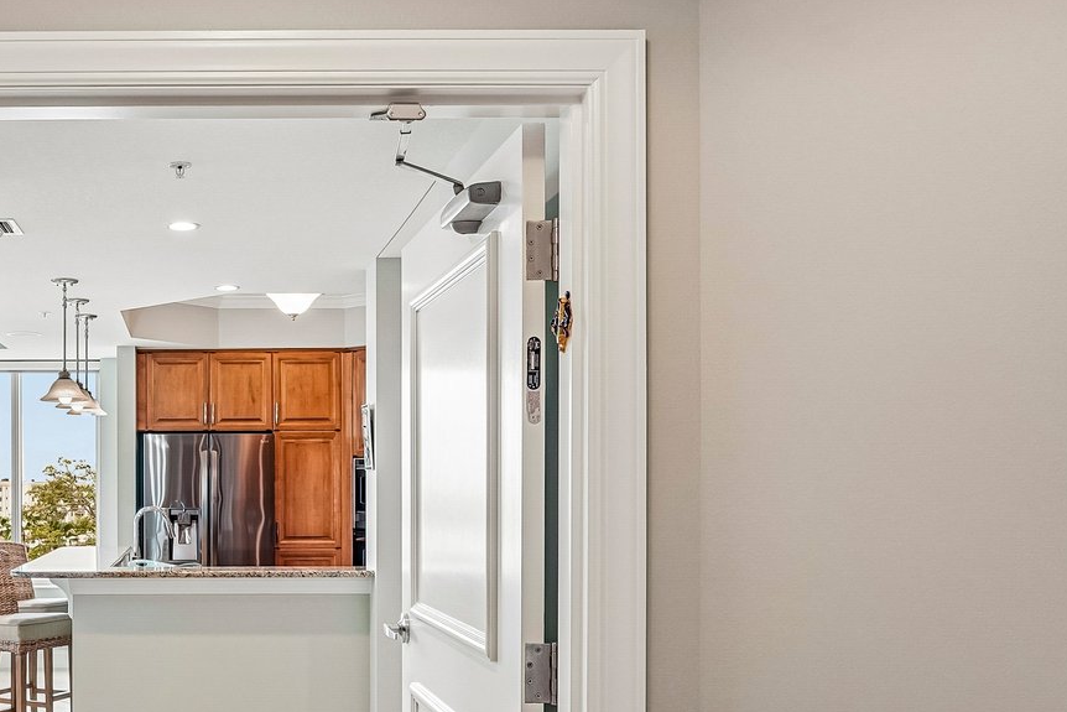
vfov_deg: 34.5
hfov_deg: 48.8
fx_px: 1126
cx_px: 272
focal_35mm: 38
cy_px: 512
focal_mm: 16
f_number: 8
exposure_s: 1/20
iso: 400
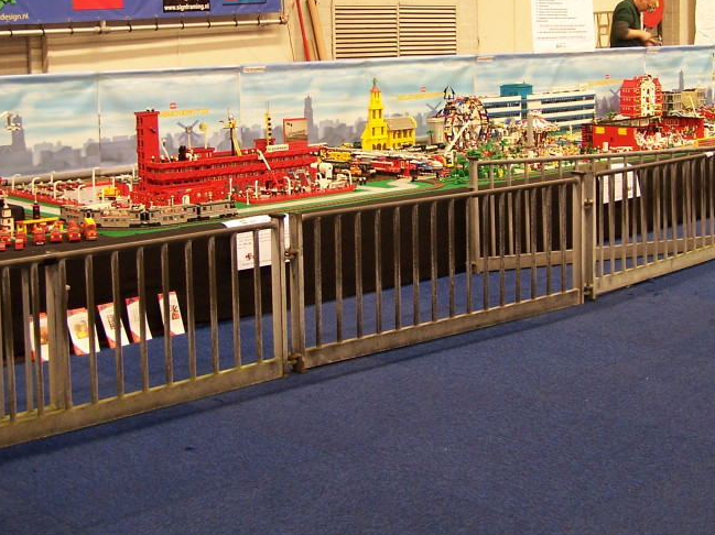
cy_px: 145
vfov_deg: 24.2
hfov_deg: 32.2
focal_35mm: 60
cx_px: 399
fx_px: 1239
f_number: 2.8
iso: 80
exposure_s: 1/2
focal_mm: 6.3
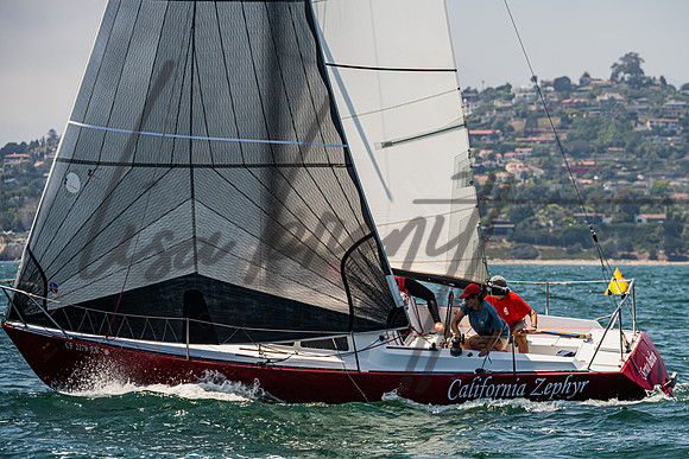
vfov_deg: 6.1
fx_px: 4310
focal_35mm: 225
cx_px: 408
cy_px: 251
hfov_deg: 9.1
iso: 500
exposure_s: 1/1600
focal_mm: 190
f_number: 8
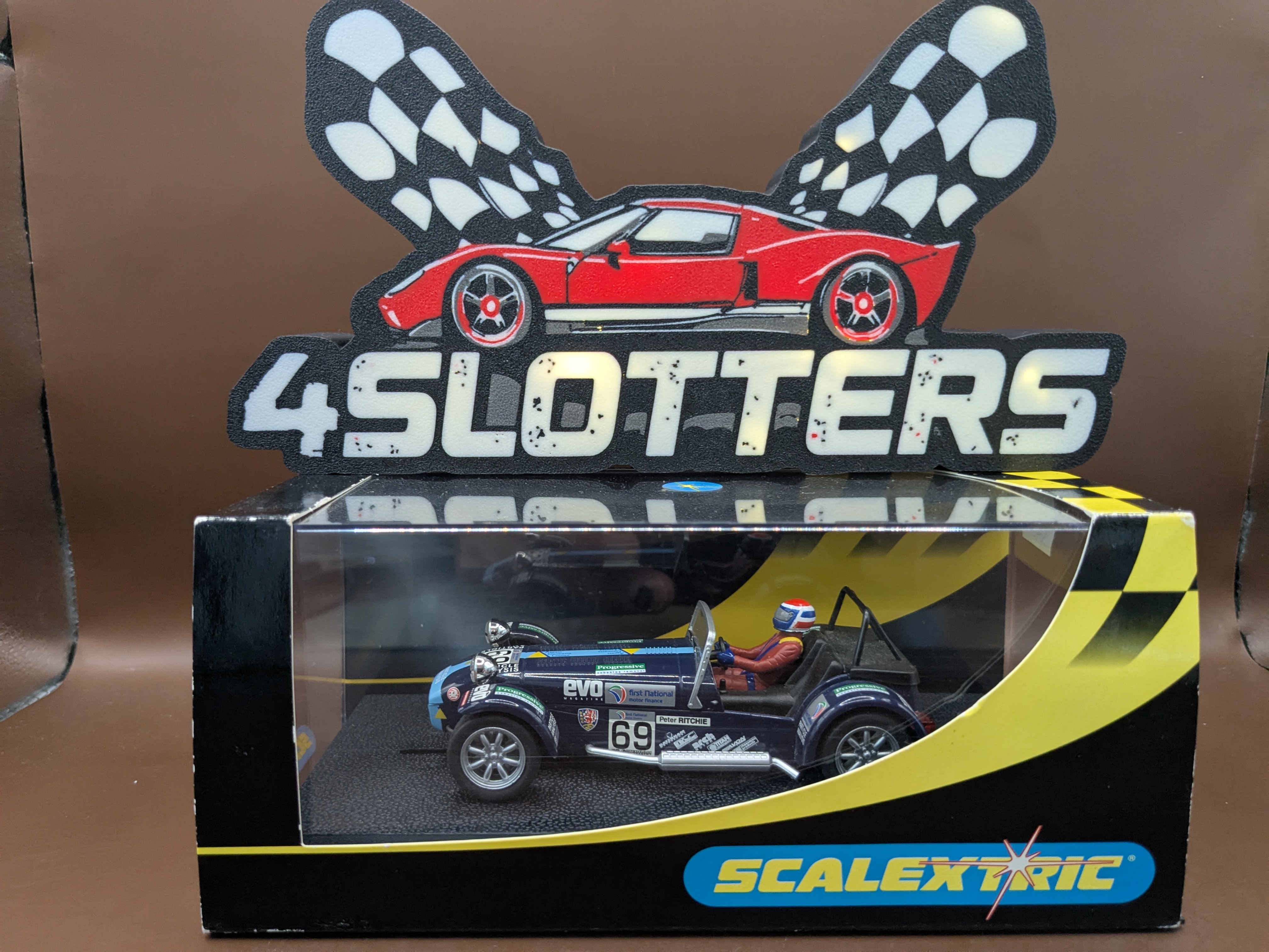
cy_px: 476
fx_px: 990
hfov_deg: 65.3
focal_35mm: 27
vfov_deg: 51.4
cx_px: 634
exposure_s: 1/50
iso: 264
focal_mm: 4.38
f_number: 1.73
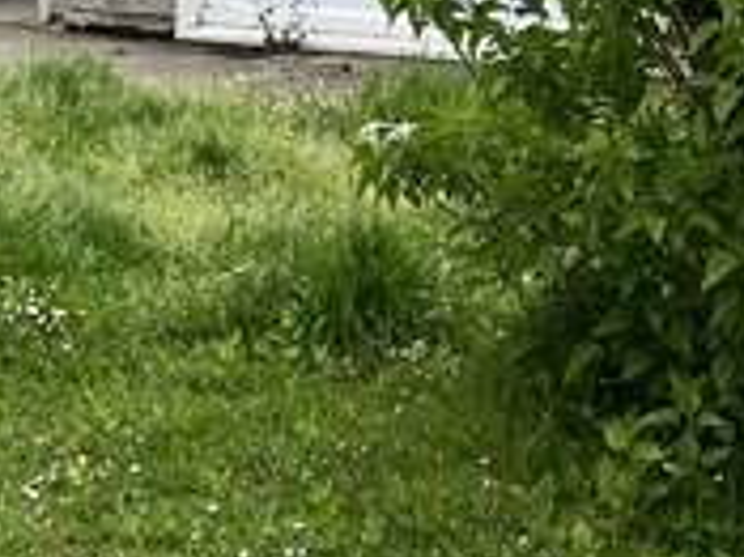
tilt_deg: -2.1
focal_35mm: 119
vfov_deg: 12.1
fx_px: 2556
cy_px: -183
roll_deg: -0.5
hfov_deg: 16.4
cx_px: 89
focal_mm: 5.1
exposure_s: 1/1776
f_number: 1.6
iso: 50
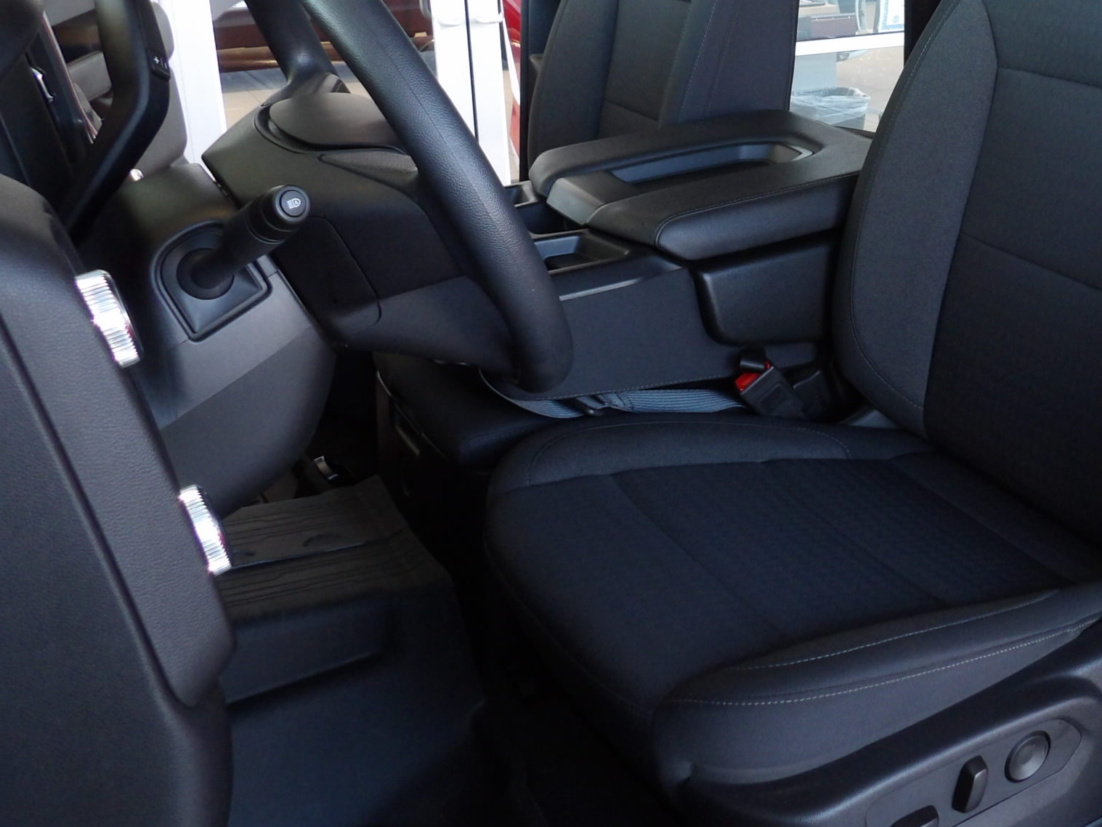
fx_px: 1305
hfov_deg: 43.9
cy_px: 278
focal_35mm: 41
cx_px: 855
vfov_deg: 34.8
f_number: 3.2
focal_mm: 4.3
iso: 200
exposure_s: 1/33
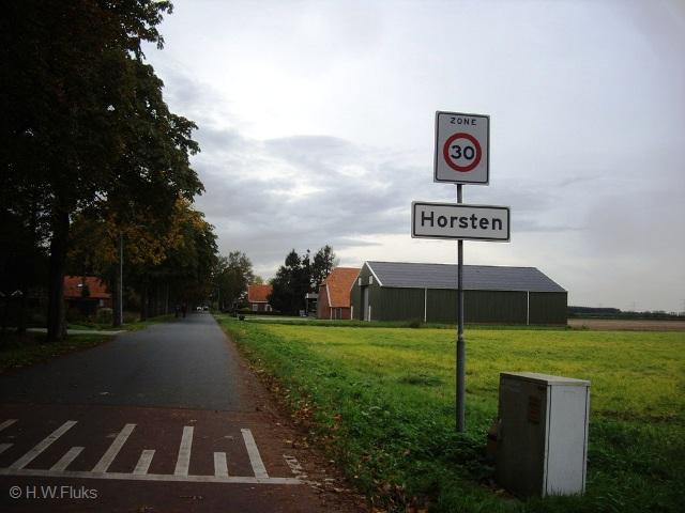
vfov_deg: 37.7
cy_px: 256
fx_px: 752
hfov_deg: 49.0
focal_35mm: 38
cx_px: 342
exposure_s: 1/500
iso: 64
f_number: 2.8
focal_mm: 7.9
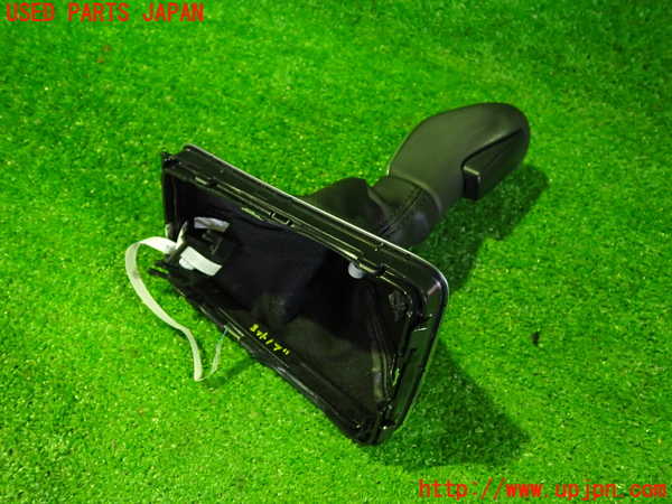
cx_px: 336
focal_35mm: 30
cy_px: 252
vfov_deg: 46.8
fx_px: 582
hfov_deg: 60.0
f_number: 2.3
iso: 800
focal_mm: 5.4
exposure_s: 1/20
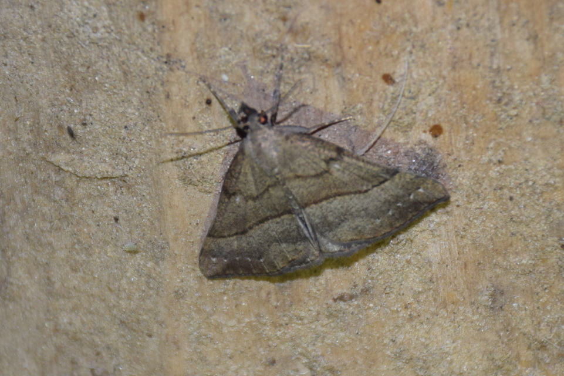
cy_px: 188
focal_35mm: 210
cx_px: 282
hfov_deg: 9.8
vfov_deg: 6.5
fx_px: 3289
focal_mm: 140
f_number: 7.1
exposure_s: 1/60
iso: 320
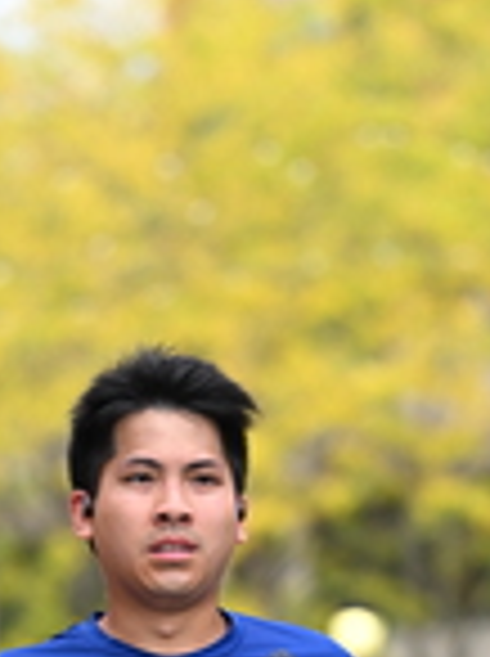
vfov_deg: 4.7
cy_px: 720
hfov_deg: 3.5
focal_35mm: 418
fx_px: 7912
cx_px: 214
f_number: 2.8
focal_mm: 115
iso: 640
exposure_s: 1/2000
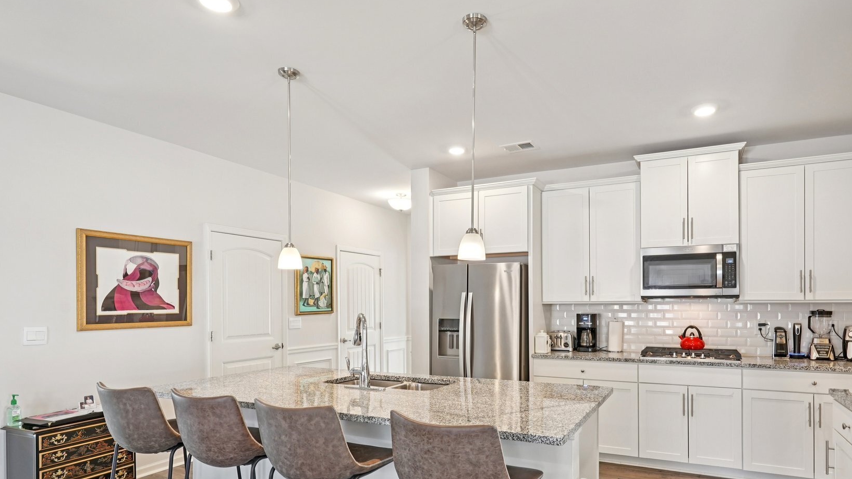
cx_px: 483
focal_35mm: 21
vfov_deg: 52.9
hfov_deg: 83.4
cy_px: 306
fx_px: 474
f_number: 8
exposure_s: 1/15
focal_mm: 16
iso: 800
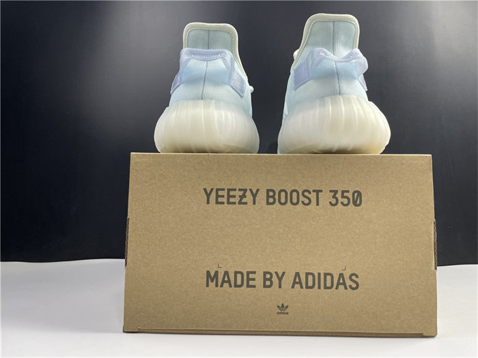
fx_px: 359
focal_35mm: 26
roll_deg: +0.3
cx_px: 239
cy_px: 179
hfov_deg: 67.3
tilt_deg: +8.1
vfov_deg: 53.1
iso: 64
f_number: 1.6
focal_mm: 4.2
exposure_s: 1/121
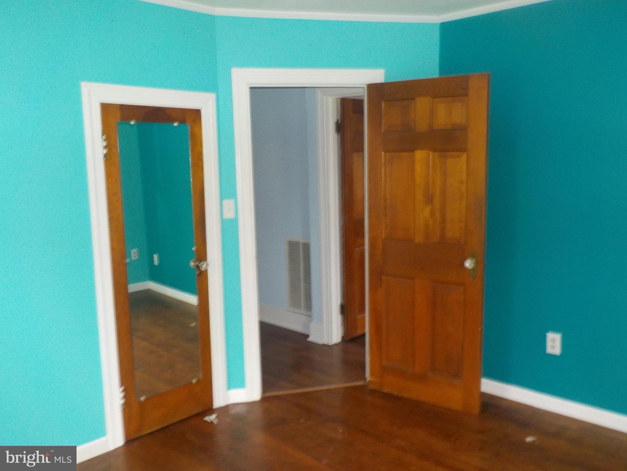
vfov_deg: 46.8
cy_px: 236
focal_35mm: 30
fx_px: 543
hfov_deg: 60.0
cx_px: 314
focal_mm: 4.1
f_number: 3.3
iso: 200
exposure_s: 1/30
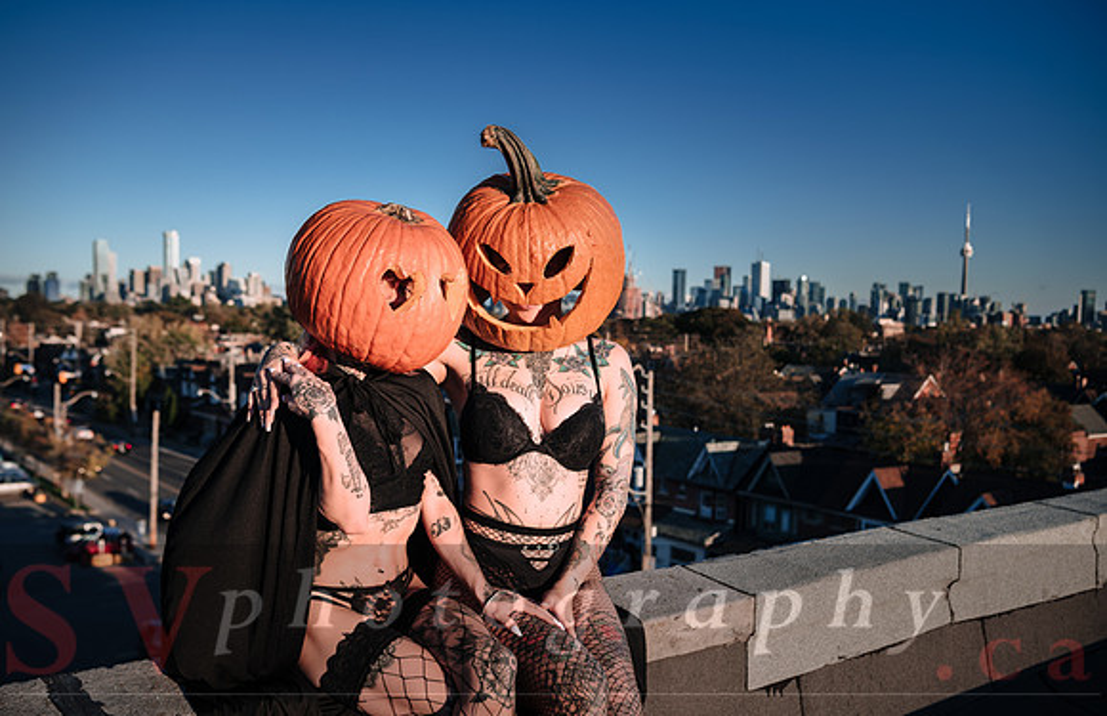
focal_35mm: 34
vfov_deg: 38.3
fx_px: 1030
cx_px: 527
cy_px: 386
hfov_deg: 56.5
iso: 64
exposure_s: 1/200
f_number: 4
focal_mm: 32
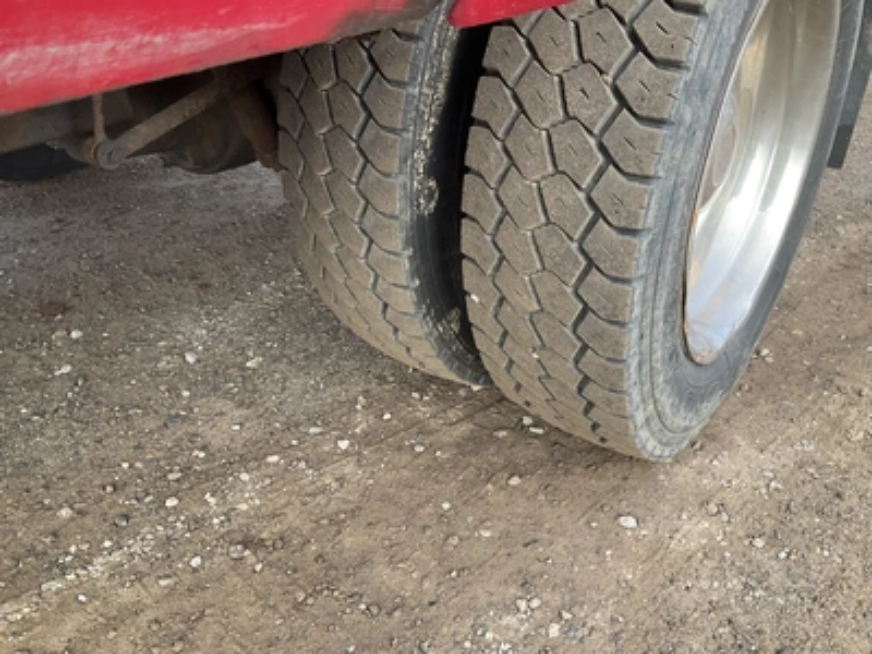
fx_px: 731
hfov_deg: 61.7
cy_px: 327
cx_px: 436
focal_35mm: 29
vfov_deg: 48.2
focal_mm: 3
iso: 32
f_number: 1.8
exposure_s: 1/122
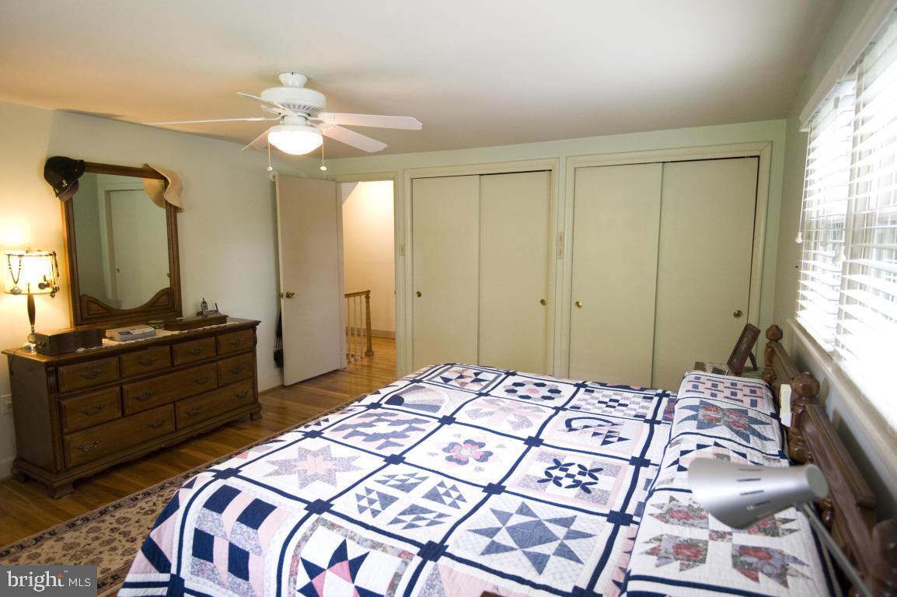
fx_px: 498
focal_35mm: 20
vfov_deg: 61.9
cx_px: 448
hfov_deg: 84.0
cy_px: 298
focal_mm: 20
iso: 3200
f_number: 4
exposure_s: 1/80
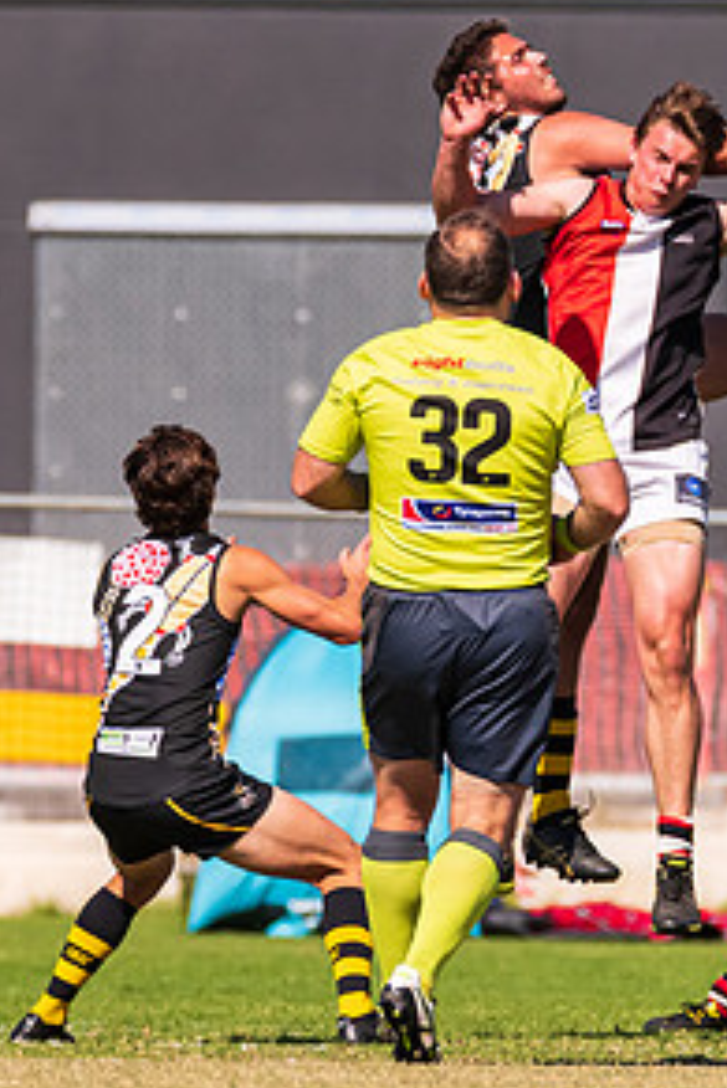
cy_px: 602
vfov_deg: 1.9
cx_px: 783
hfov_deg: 1.3
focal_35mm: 1083
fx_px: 32764
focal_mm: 360
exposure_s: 1/5000
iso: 800
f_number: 6.3
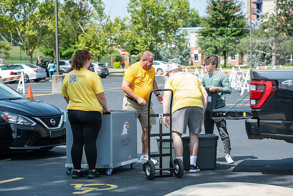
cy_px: 98
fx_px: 733
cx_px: 146
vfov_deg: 15.2
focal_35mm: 90
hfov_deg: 22.6
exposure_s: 1/400
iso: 125
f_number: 5
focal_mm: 90
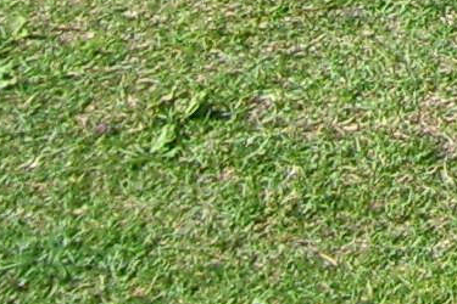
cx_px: 1448
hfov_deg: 6.5
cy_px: -884
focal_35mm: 285
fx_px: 3618
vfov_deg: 4.5
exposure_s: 1/320
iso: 80
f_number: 4.8
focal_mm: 6
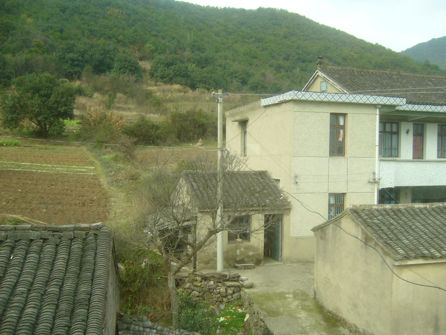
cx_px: 229
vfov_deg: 39.7
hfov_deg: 51.3
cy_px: 172
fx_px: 464
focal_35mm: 36
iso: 80
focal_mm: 5.8
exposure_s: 1/250
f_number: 2.8
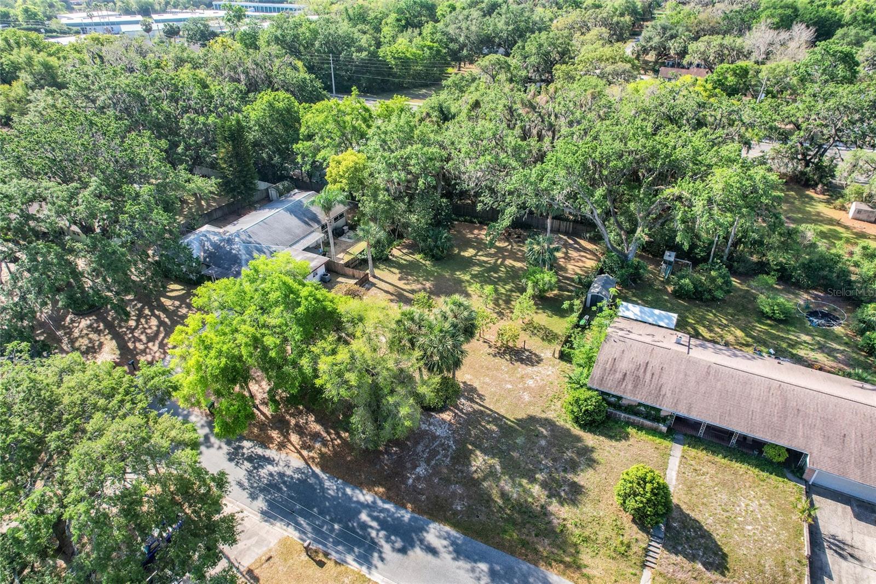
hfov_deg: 78.6
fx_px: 535
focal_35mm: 22
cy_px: 292
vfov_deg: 57.2
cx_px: 438
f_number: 2.8
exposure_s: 1/100
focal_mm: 8.38
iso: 100
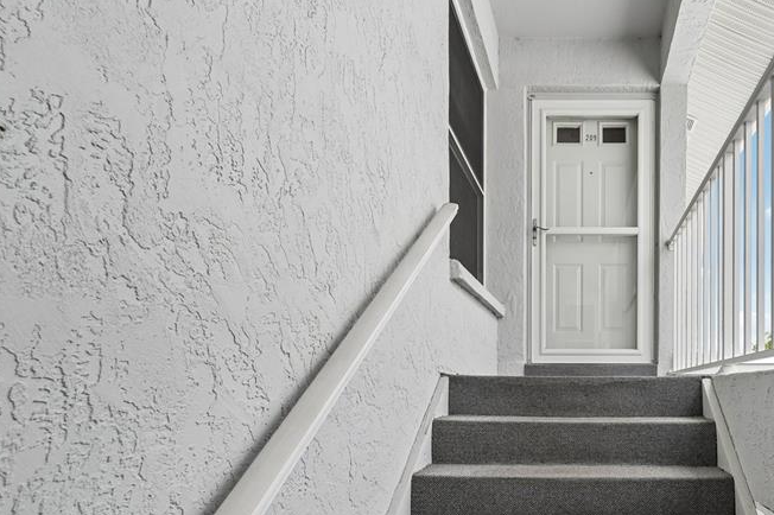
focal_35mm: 22
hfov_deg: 73.4
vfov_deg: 56.6
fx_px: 473
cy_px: 317
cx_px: 575
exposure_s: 1/640
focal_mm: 14
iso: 400
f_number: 8
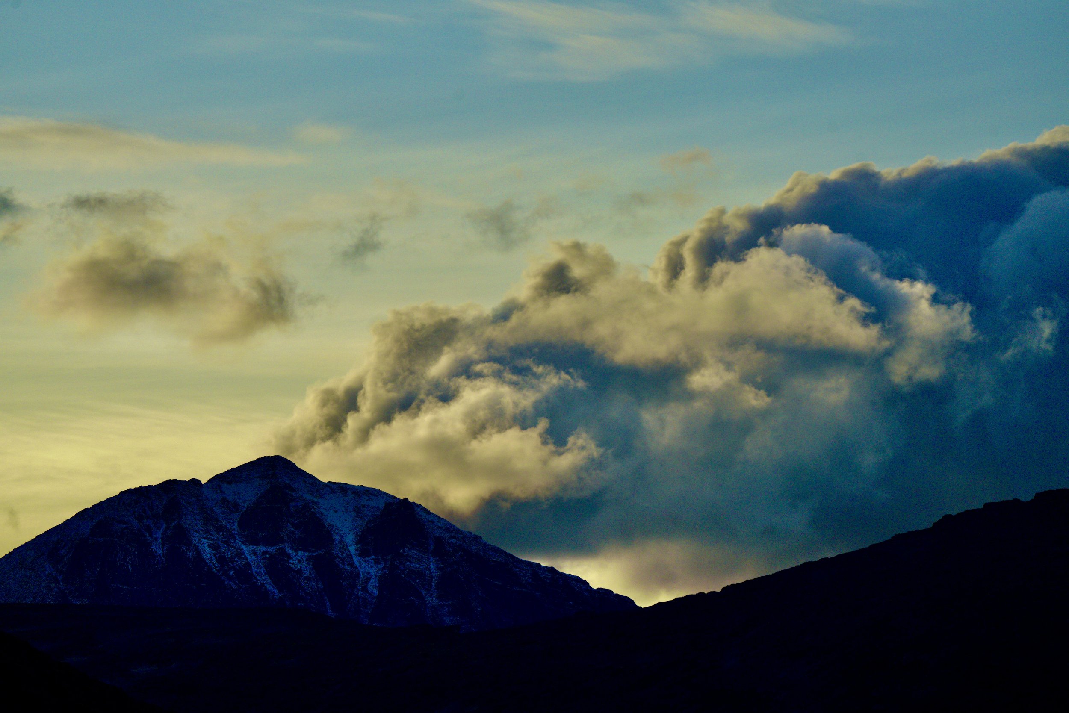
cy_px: 356
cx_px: 534
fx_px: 8999
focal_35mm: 303
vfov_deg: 4.5
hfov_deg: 6.8
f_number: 8
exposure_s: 1/1000
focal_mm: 303
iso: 1600
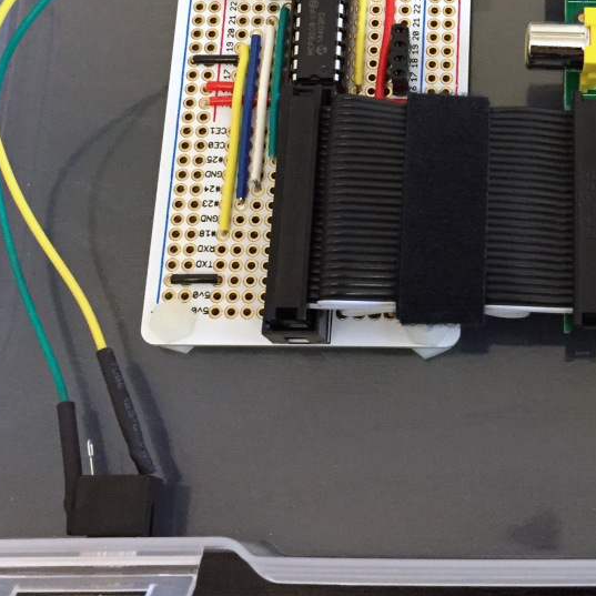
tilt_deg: -71.7
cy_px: 134
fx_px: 1227
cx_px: 537
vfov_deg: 26.9
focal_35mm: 63
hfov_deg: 26.4
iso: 200
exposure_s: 1/30
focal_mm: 4.15
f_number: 2.2
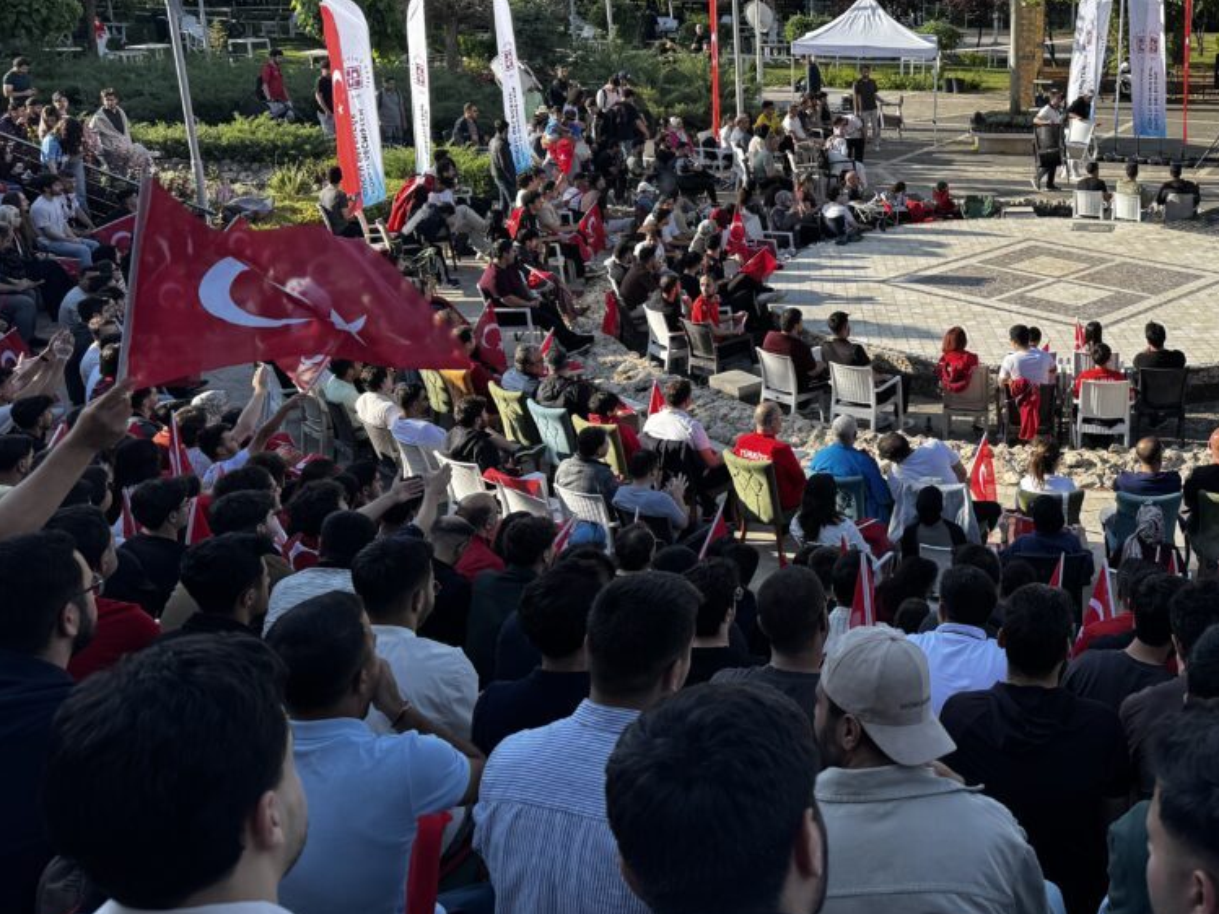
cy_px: 335
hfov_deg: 43.5
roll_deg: -0.7
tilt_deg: -16.8
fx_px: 1444
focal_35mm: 41
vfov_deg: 34.9
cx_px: 985
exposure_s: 1/1524
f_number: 1.78
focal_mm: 6.76
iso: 80
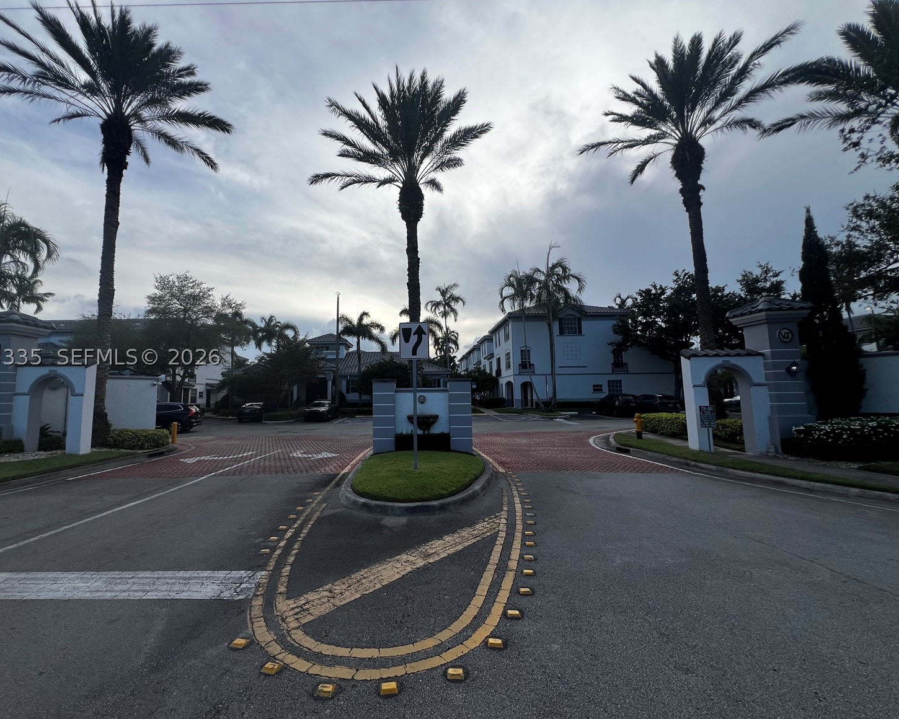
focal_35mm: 14
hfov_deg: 100.5
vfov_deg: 88.0
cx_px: 410
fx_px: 372
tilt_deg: +8.4
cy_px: 357
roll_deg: +1.1
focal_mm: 1.57
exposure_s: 1/903
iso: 32
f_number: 1.8
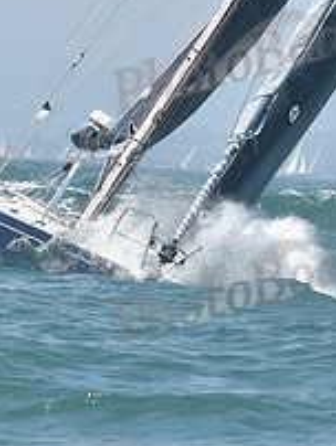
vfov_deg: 5.3
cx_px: 0
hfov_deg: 4.0
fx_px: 4804
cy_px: 202
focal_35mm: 372
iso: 320
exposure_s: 1/1000
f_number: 9
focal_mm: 135
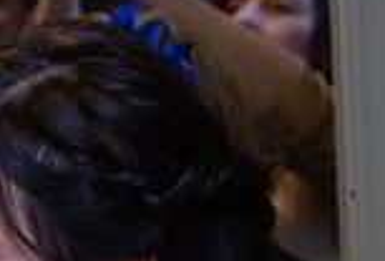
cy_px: 356
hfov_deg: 11.4
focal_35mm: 163
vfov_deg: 8.4
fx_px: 1754
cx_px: -373
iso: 320
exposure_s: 1/100
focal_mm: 35
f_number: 3.2
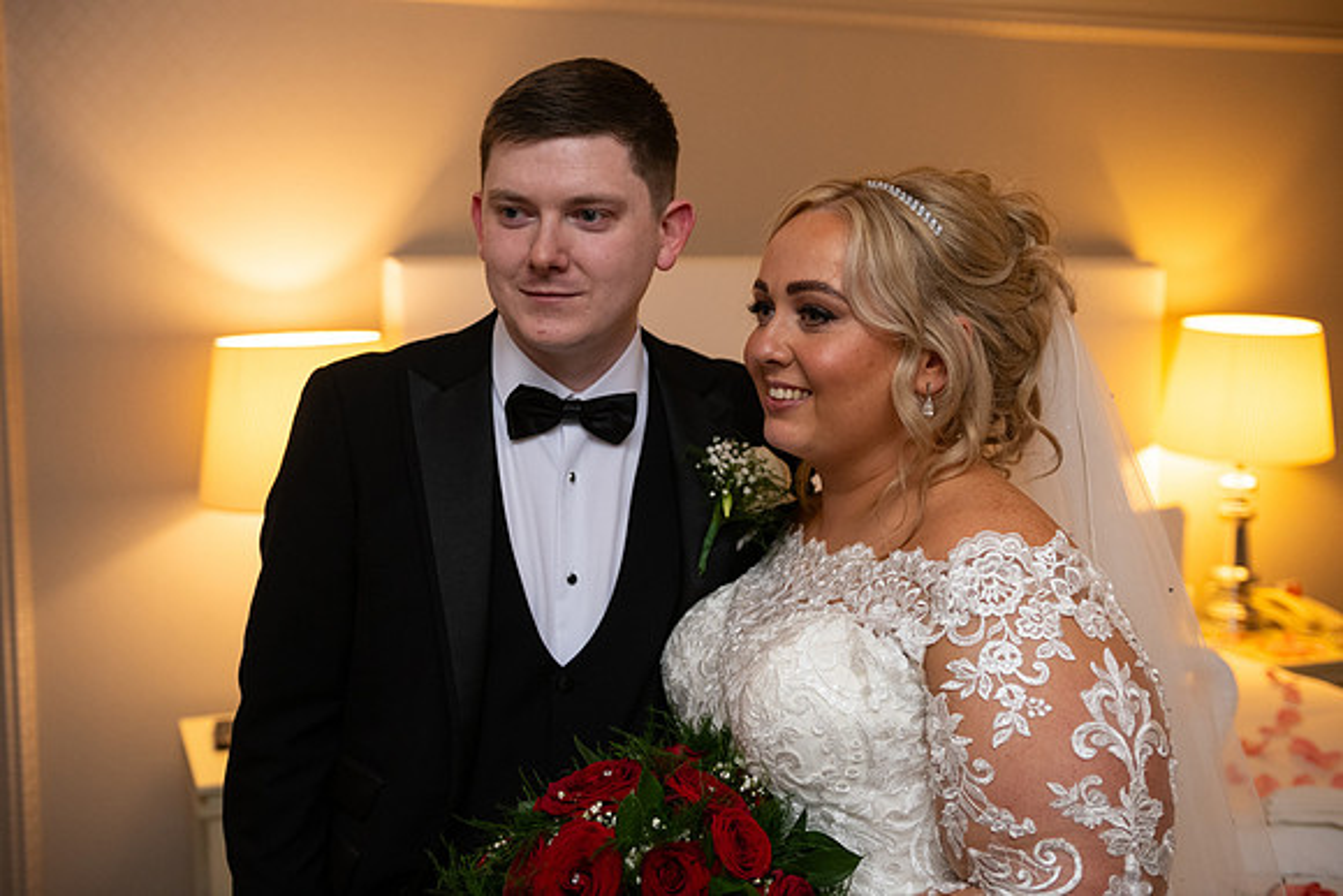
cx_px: 672
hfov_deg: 48.4
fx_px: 1493
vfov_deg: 33.4
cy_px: 448
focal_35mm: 40
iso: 800
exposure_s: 1/160
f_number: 3.5
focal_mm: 40
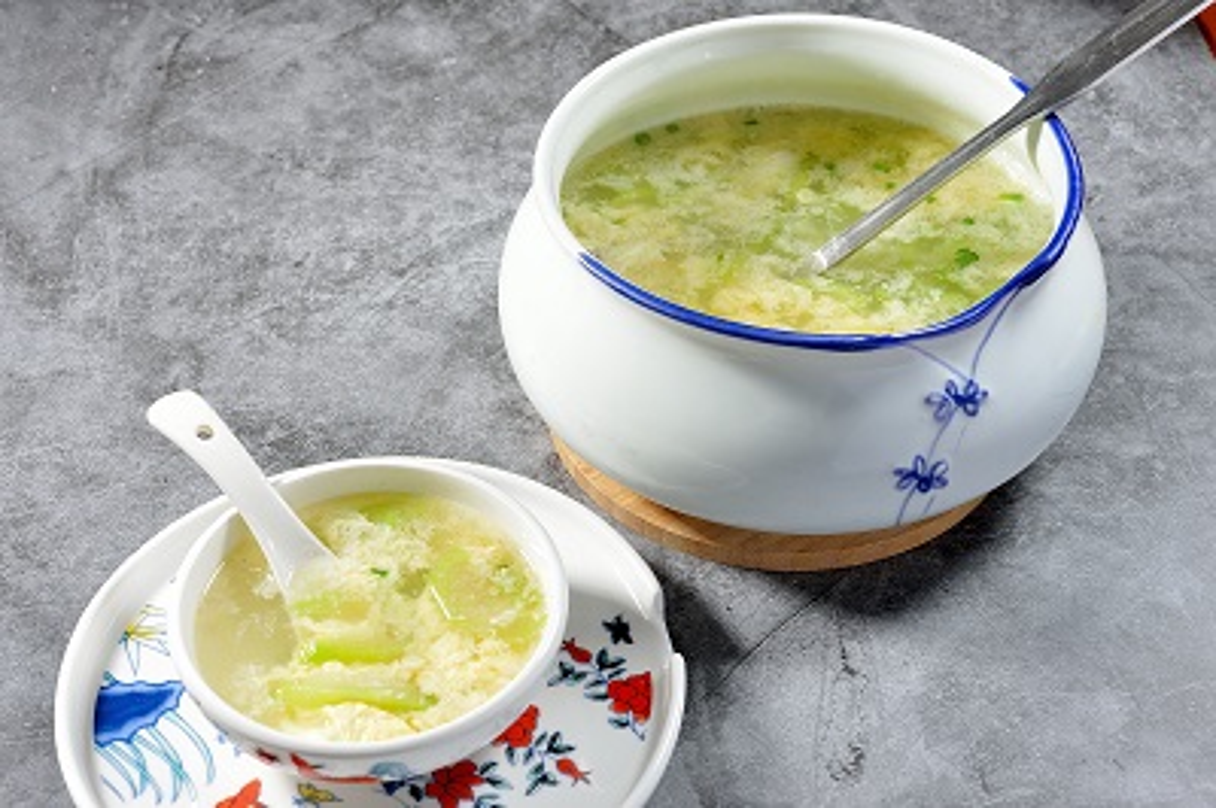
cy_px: 404
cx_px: 608
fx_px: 2025
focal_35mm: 60
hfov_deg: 33.4
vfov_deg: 22.6
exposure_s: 1/125
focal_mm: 60
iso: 125
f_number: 11
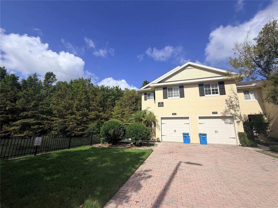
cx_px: 139
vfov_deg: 85.7
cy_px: 104
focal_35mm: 14
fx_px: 112
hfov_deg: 102.1
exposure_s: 1/1464
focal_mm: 2.22
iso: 20
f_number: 2.2
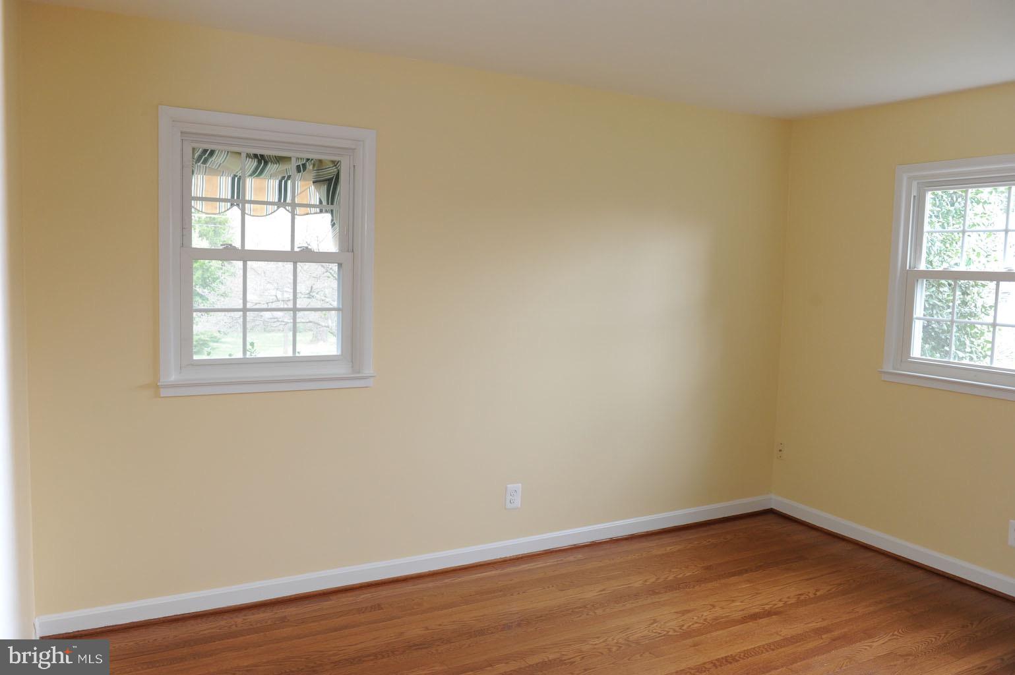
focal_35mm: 28
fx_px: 789
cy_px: 338
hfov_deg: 65.5
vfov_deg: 46.3
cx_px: 508
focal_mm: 28
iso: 1250
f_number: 5
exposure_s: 1/125
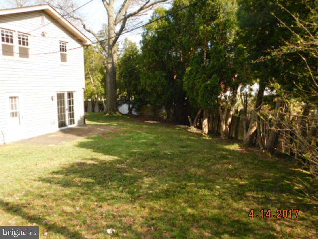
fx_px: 276
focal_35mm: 30
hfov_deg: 60.0
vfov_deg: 46.8
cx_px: 159
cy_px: 120
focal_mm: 5.3
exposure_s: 1/640
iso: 200
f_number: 3.2
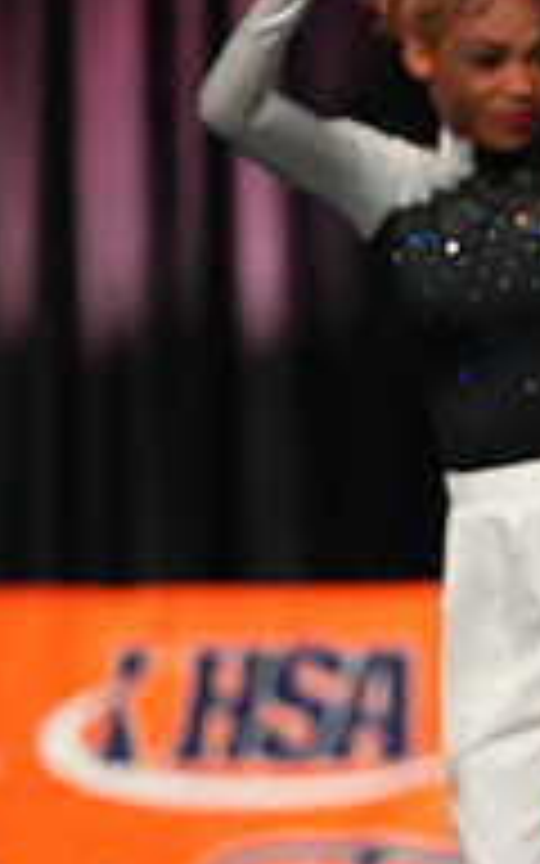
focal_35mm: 924
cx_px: 1260
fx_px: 21757
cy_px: 380
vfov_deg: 2.3
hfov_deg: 1.4
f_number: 3.5
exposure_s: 1/1250
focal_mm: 300
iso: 16000
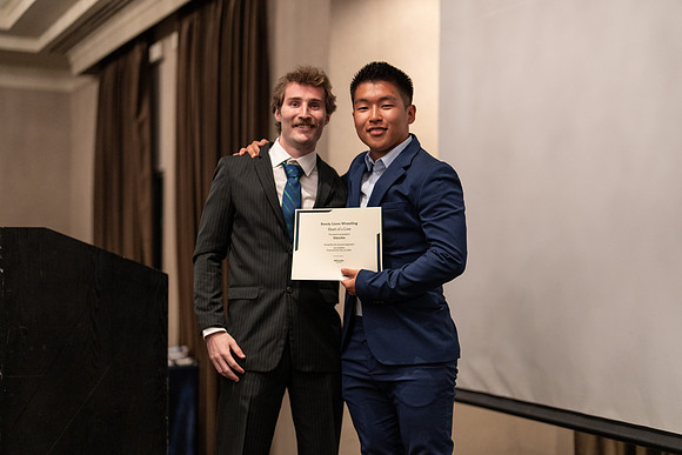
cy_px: 228
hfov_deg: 39.6
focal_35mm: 50
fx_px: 947
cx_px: 341
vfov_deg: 27.0
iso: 1600
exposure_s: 1/320
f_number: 1.2
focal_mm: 50
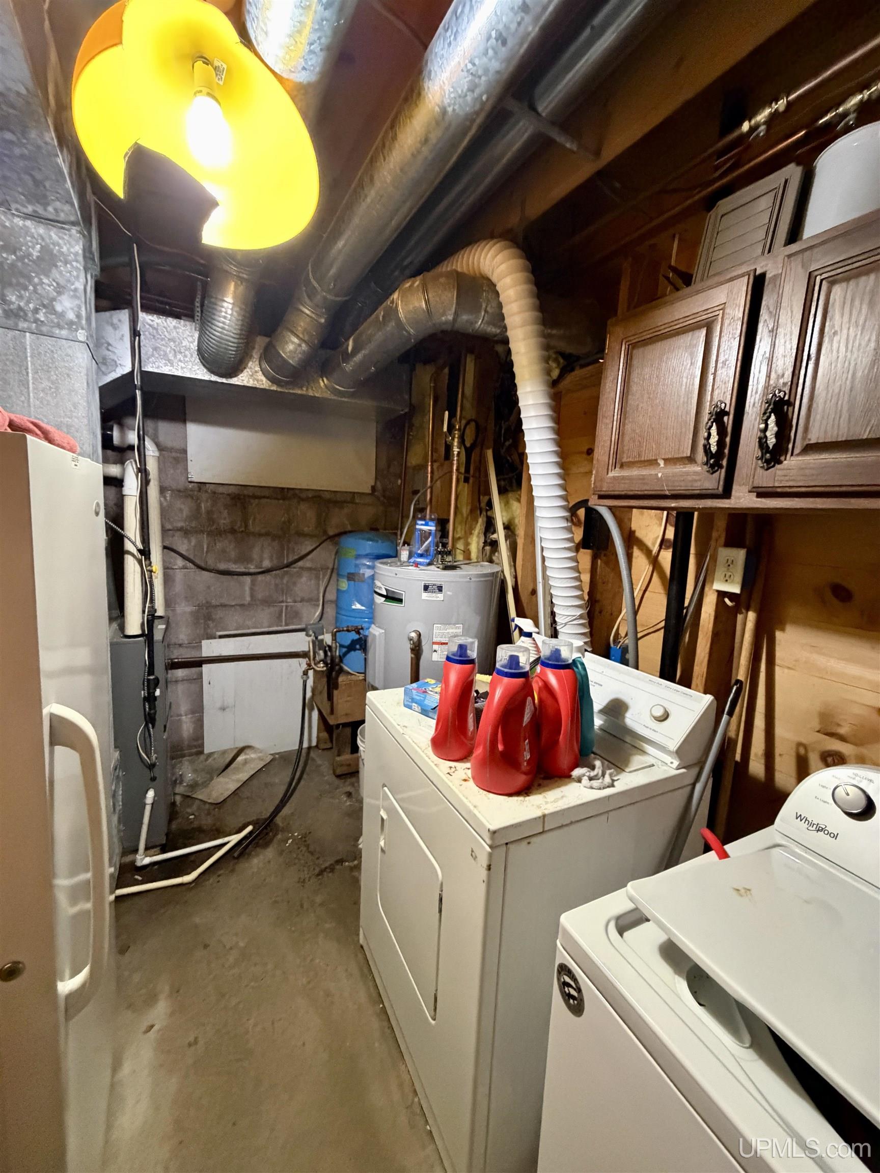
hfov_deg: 85.7
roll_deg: -2.3
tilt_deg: -6.7
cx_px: 440
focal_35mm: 14
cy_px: 586
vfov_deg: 102.1
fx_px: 475
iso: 1000
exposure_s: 1/60
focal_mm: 2.22
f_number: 2.2
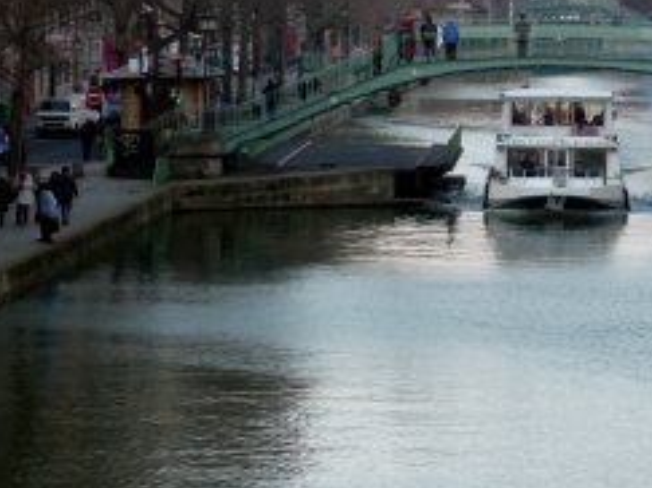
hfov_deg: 11.4
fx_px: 3257
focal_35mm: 173
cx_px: 523
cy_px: 169
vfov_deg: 8.6
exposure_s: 1/80
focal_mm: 13.6
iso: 125
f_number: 4.4
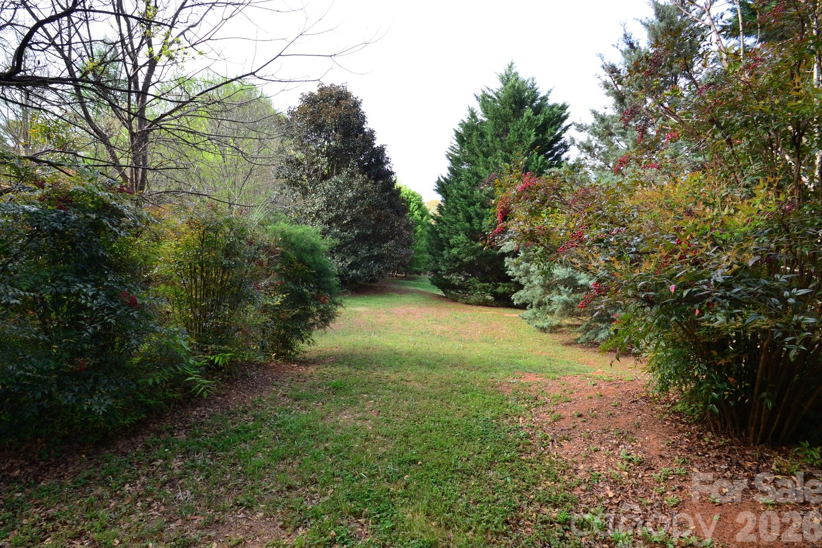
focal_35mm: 16
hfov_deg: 96.7
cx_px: 389
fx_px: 365
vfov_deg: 73.7
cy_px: 266
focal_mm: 10
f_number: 9
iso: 400
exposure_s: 1/125
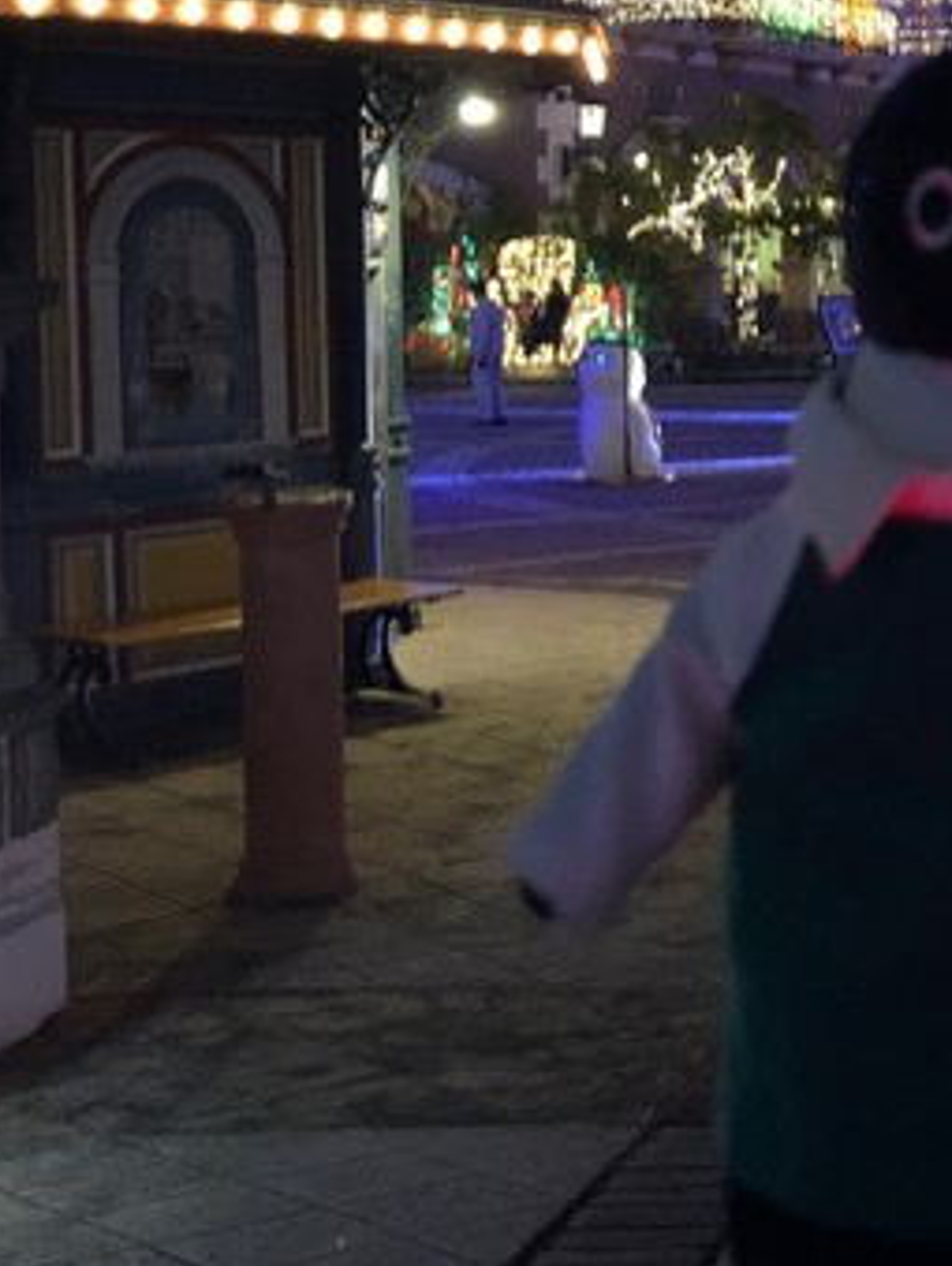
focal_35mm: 66
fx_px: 2416
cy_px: 340
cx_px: 1344
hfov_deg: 19.9
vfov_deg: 29.0
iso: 100
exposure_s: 1/9
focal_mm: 3.99
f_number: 1.8
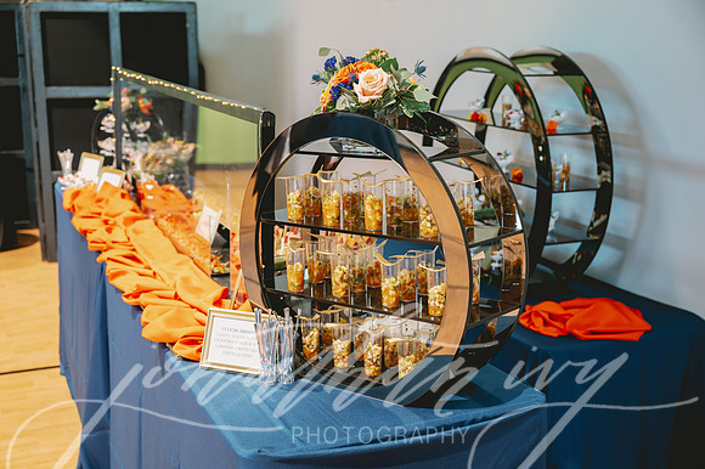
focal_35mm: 47
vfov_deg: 28.6
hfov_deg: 41.9
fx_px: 920
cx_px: 352
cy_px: 234
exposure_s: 1/50
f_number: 3.5
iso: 640
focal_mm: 47
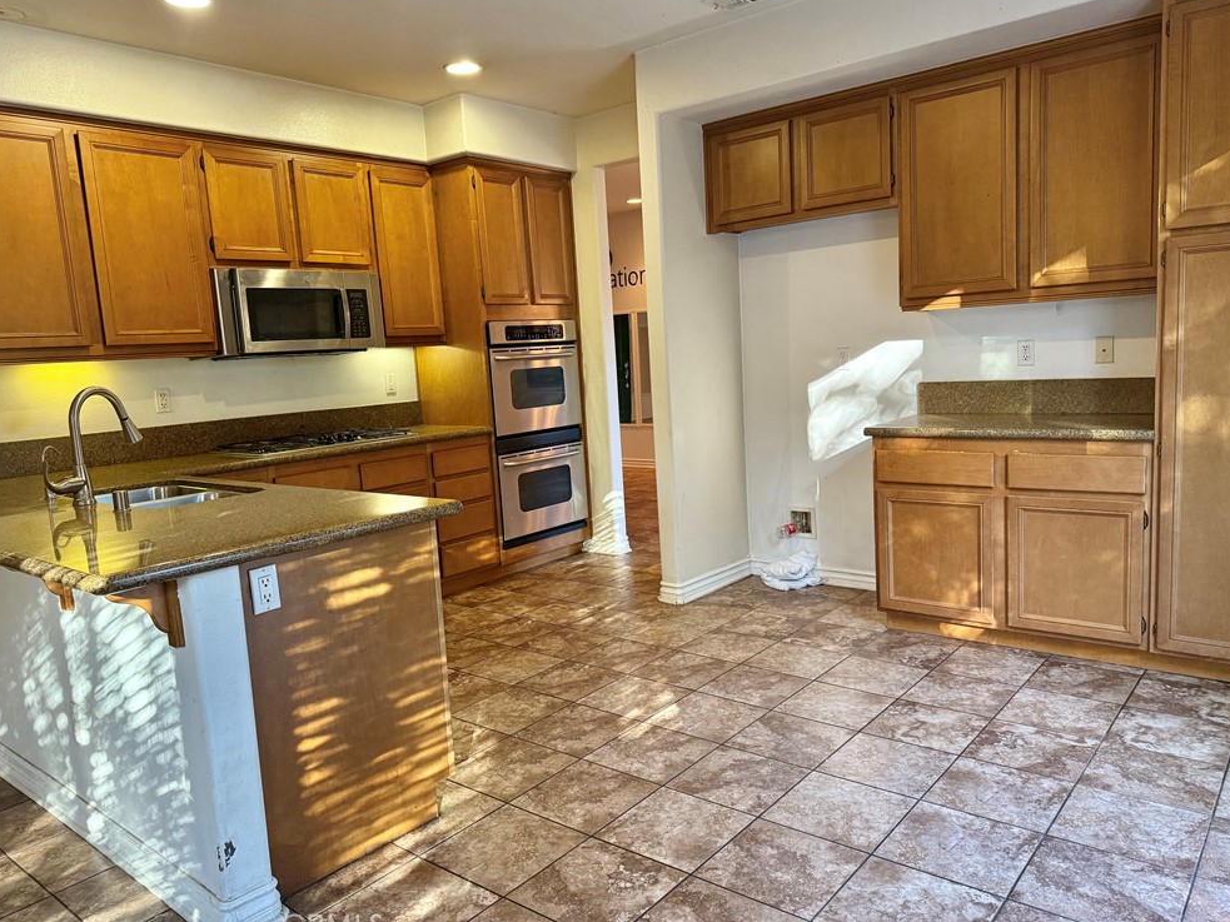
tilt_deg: -7.3
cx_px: 607
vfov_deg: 54.9
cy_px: 463
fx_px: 888
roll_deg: +3.4
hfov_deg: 69.4
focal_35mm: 25
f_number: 1.78
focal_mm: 6.76
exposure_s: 1/120
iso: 400
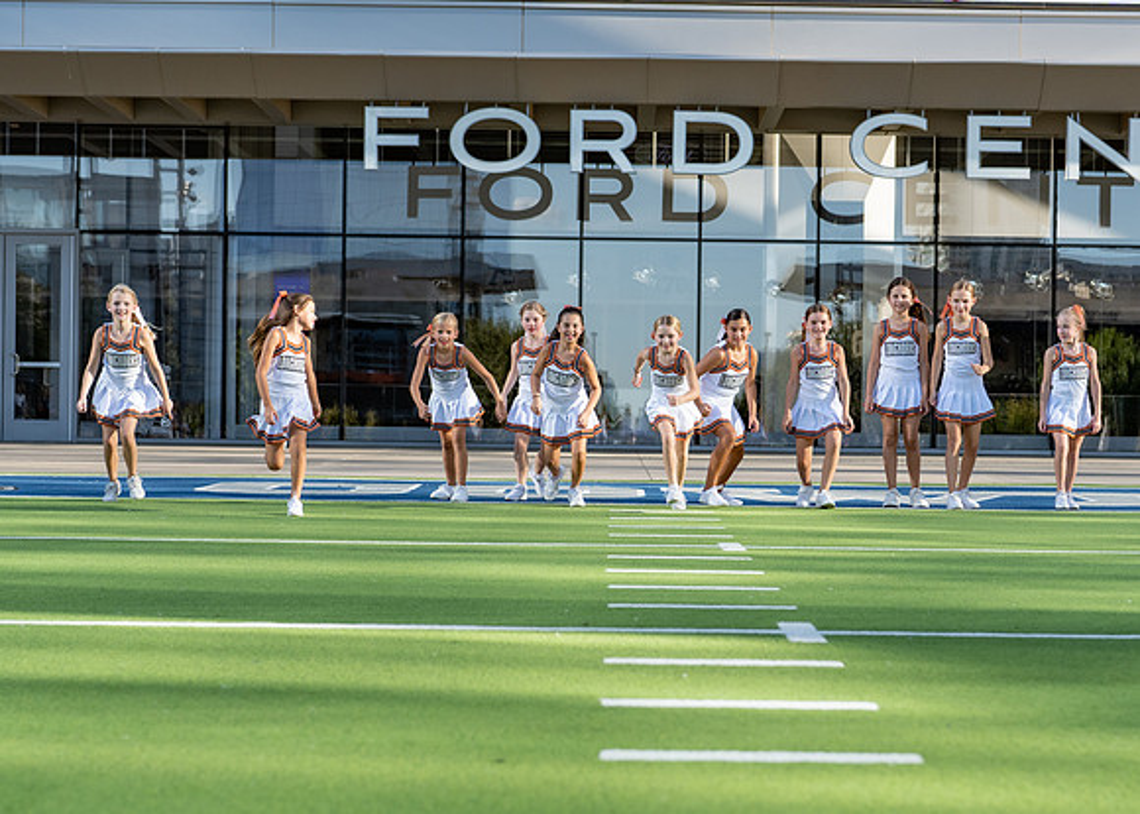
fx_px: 2778
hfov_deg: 23.2
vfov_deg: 16.7
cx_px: 627
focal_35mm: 86
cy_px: 456
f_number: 2.8
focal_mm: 50
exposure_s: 1/1250
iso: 160
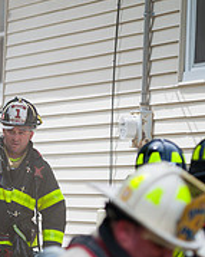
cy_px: 161
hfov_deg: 4.6
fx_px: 2535
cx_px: -132
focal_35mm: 334
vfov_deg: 5.8
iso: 200
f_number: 3.2
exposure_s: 1/1600
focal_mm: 110
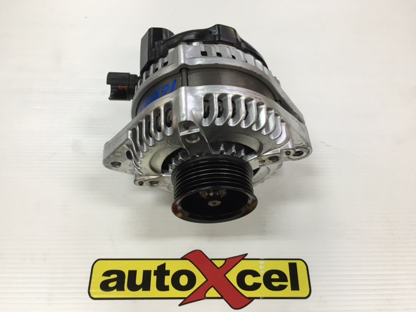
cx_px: 208
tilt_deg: -58.6
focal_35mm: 29
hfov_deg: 61.7
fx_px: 349
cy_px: 156
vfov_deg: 48.2
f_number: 2.2
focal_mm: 4.15
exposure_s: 1/33
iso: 40
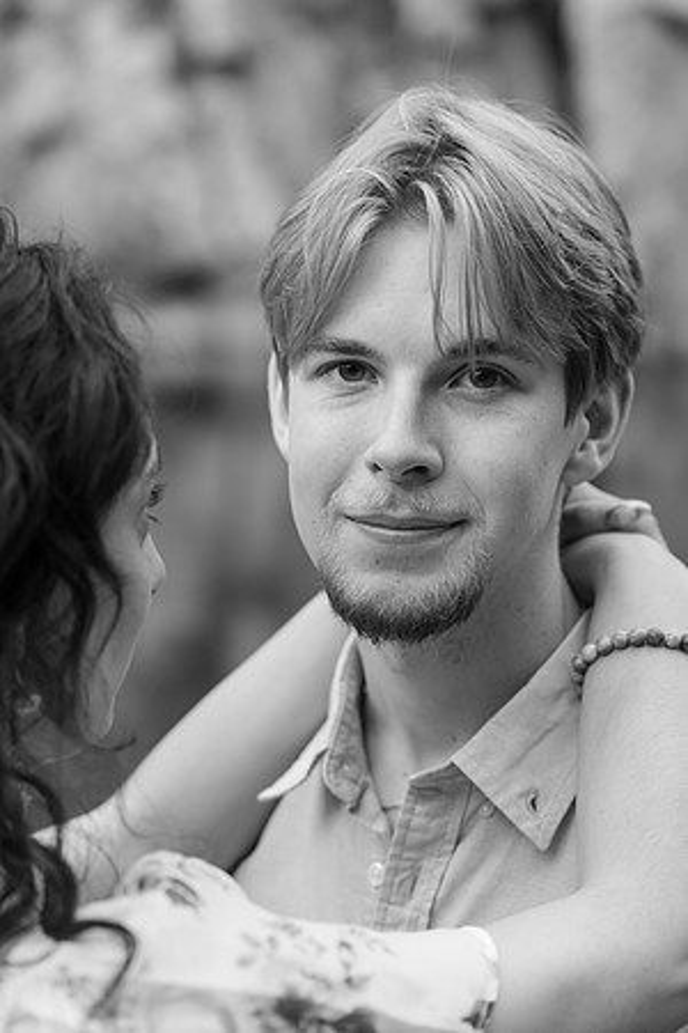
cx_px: 344
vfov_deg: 23.9
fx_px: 2436
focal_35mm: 85
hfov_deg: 16.1
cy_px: 516
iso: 800
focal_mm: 85
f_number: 4.5
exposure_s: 1/250
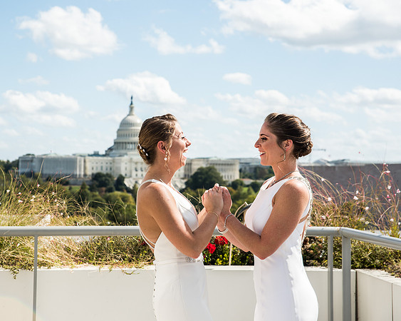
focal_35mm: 79
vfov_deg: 19.5
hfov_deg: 24.2
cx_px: 174
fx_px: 935
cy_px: 160
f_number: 7.1
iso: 200
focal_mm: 70
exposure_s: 1/1600
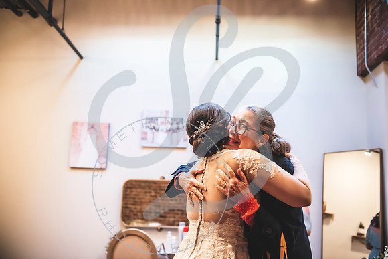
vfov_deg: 30.5
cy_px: 130
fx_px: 474
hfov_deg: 44.5
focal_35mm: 44
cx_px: 194
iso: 2000
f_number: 2.8
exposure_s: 1/125
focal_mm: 44
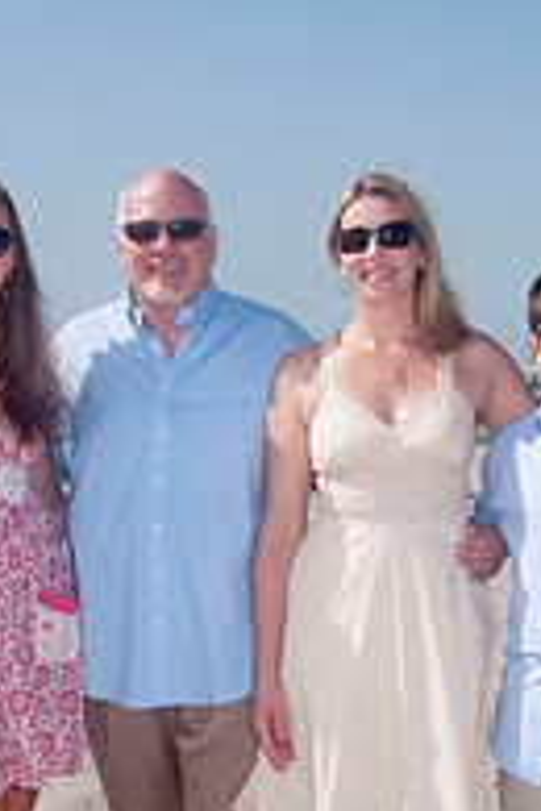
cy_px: 561
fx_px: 2029
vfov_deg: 22.5
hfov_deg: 15.2
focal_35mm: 90
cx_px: 198
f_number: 11
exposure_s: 1/250
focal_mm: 26
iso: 100
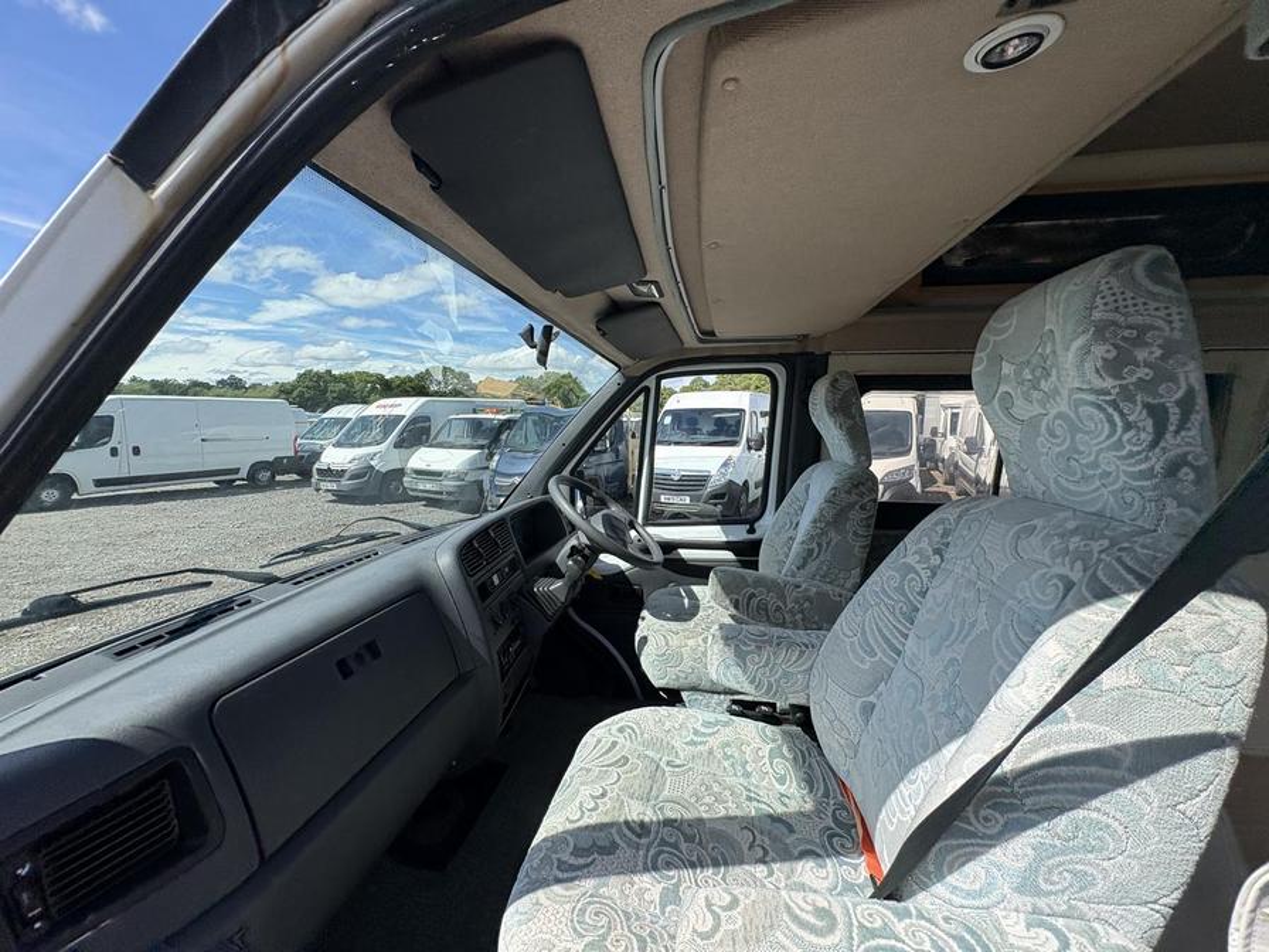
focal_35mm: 14
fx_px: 513
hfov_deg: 102.1
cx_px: 634
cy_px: 476
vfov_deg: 85.7
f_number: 2.2
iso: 50
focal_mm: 2.22
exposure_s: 1/1299
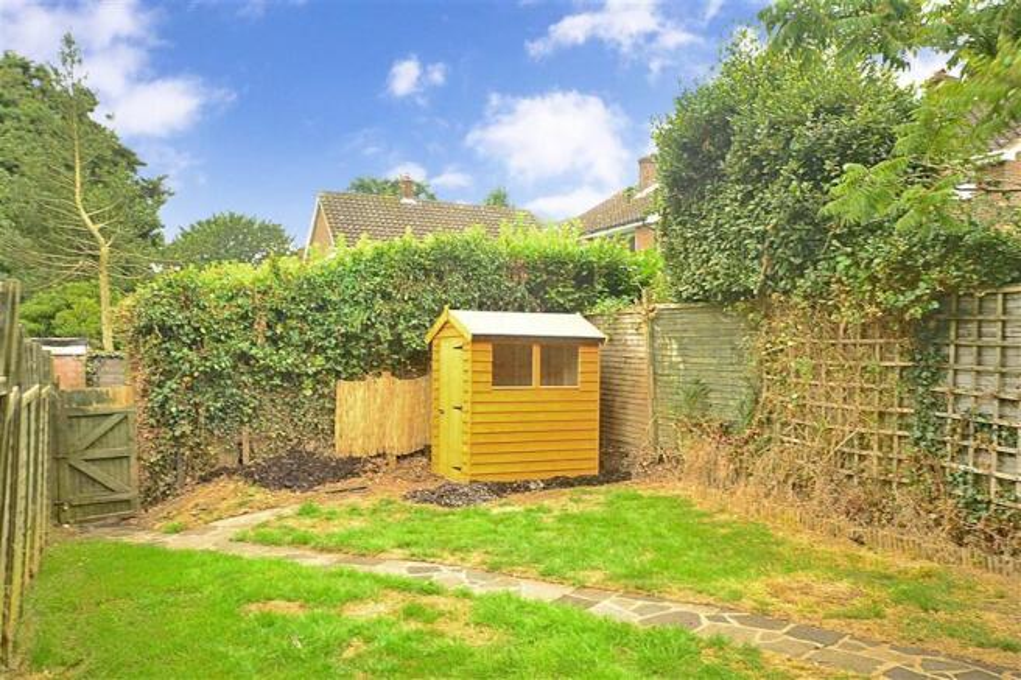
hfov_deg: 61.9
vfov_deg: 43.6
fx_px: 851
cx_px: 510
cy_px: 340
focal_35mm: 30
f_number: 8
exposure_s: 1/6
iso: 200
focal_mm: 20
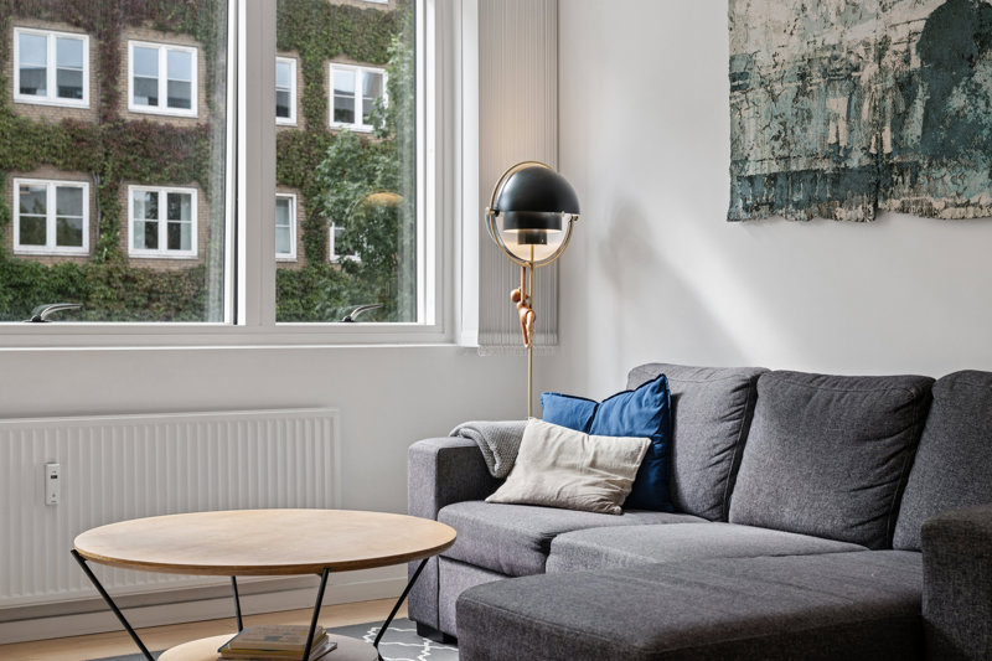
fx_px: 1322
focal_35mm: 48
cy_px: 330
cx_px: 496
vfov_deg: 28.1
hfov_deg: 41.1
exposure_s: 1/40
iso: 125
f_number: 7.1
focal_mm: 48
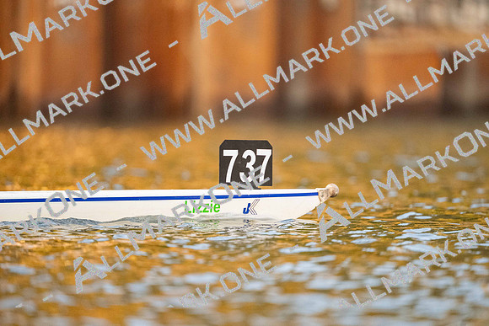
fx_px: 7880
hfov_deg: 3.6
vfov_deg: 2.4
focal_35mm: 580
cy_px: 163
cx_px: 244
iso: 2500
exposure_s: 1/1600
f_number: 4
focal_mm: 580
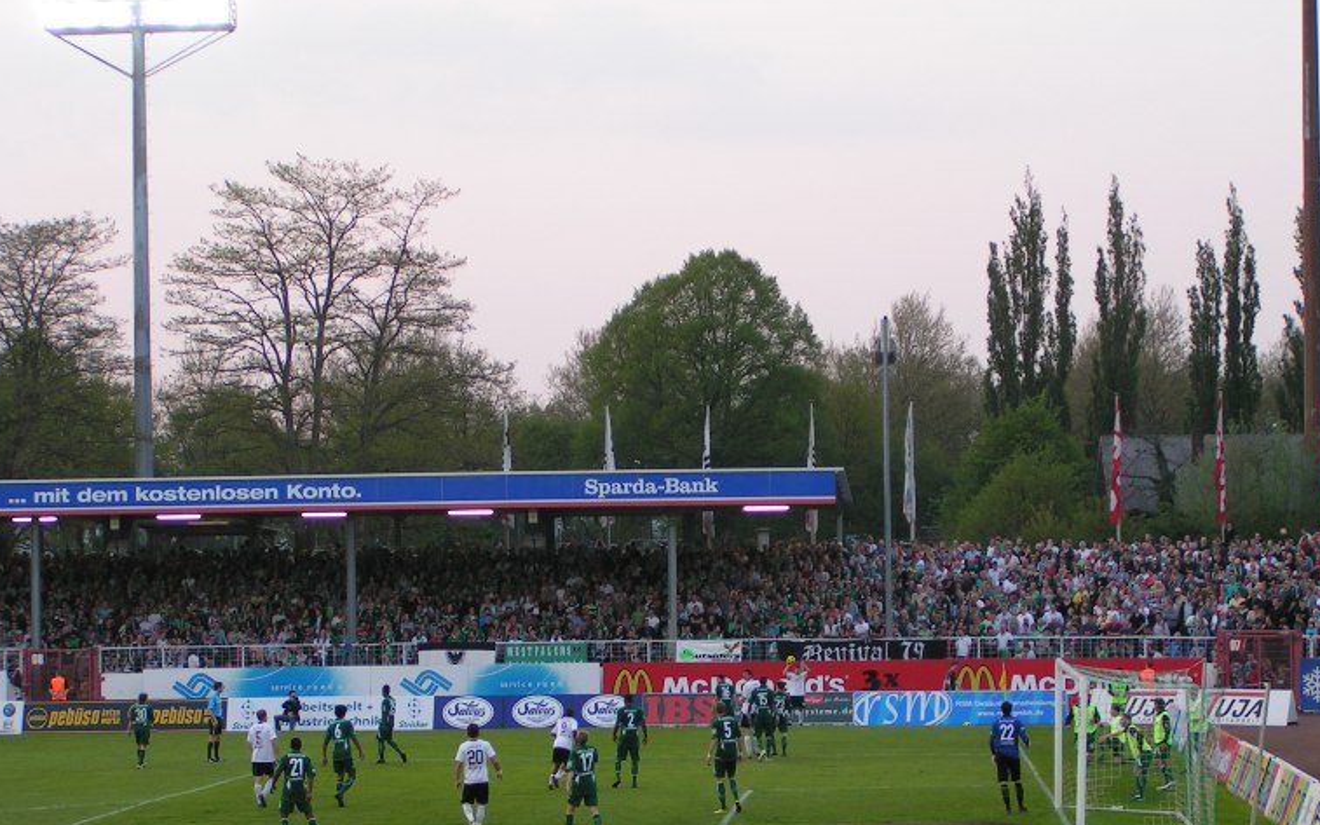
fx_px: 3022
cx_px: 670
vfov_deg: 15.5
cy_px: 485
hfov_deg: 24.6
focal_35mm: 84
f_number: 3.2
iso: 50
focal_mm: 11.5
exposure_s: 1/80
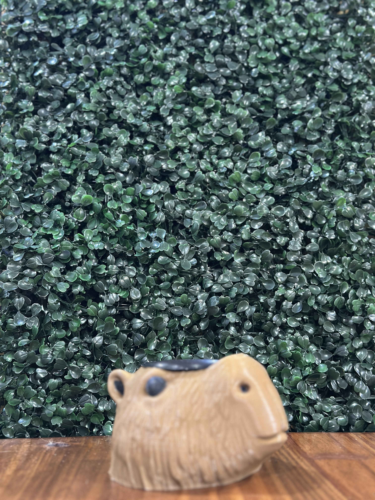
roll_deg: -0.3
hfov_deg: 30.3
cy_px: 250
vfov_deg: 39.7
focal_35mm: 48
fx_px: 693
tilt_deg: +5.0
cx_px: 188
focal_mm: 6.86
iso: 640
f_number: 1.78
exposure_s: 1/33
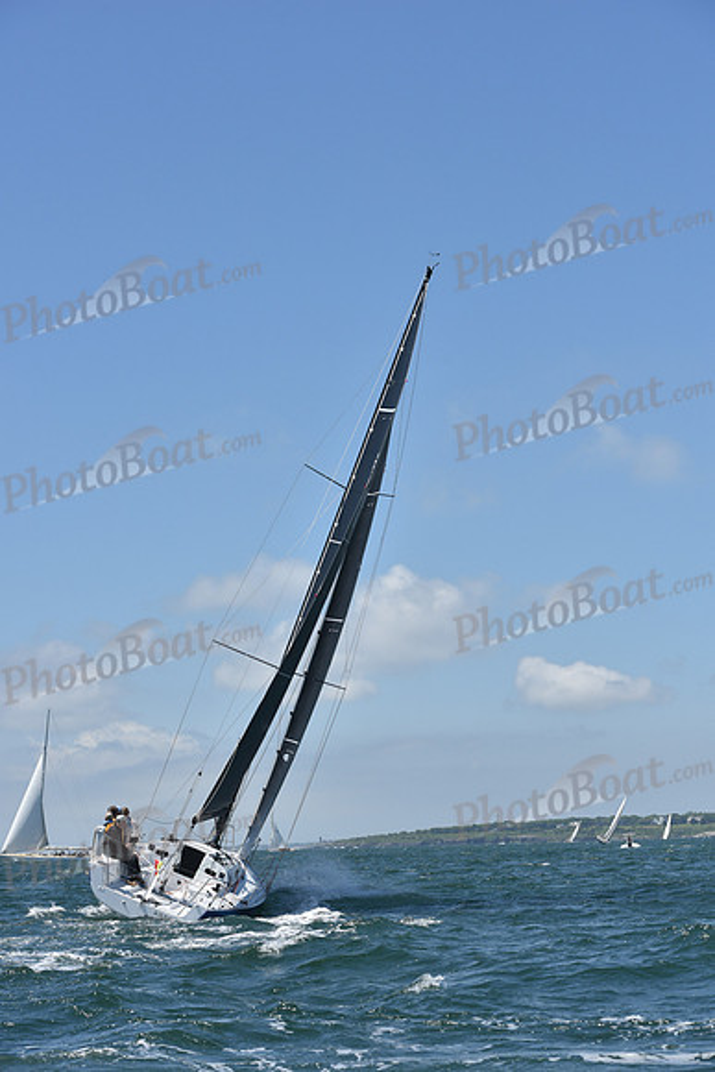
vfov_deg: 28.8
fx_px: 2084
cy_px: 536
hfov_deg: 19.5
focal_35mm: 70
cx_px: 358
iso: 250
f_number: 8
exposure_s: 1/1250
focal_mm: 70
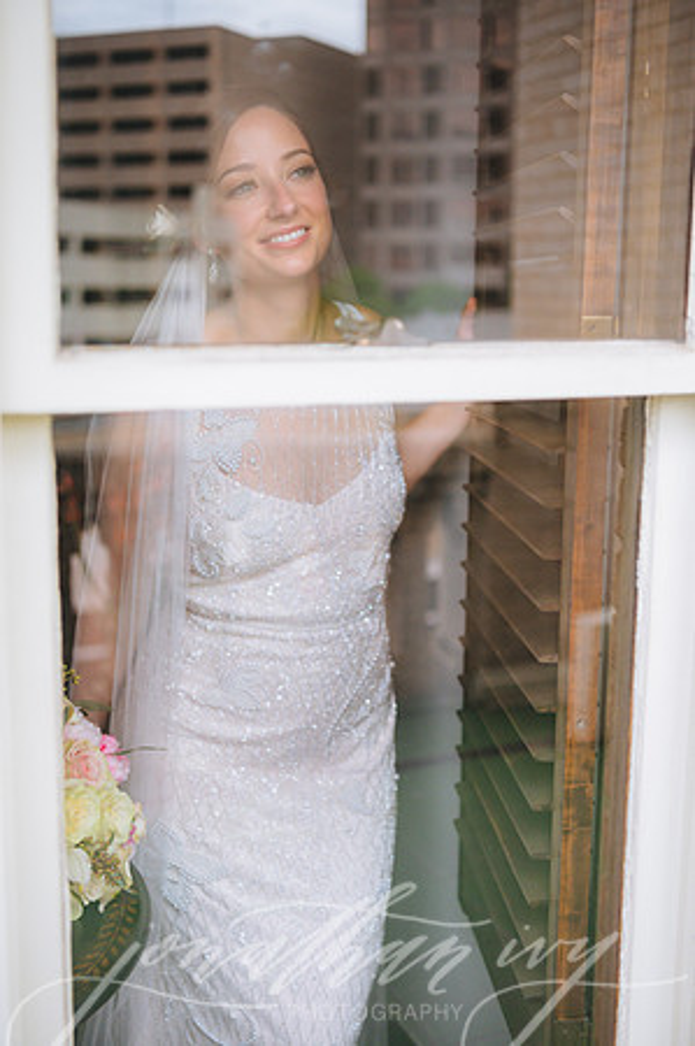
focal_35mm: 46
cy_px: 523
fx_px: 1335
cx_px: 348
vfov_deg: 42.8
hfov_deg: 29.2
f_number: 2.8
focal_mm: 46
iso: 1600
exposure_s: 1/2500
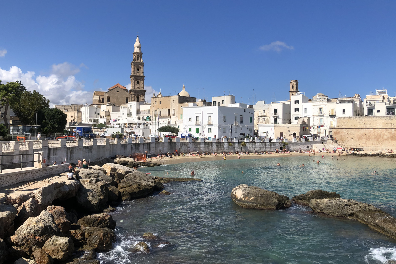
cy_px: 125
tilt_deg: +1.0
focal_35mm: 30
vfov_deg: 43.6
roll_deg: +0.2
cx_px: 194
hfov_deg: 61.9
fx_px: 330
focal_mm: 4
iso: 20
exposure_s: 1/3247
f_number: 1.8
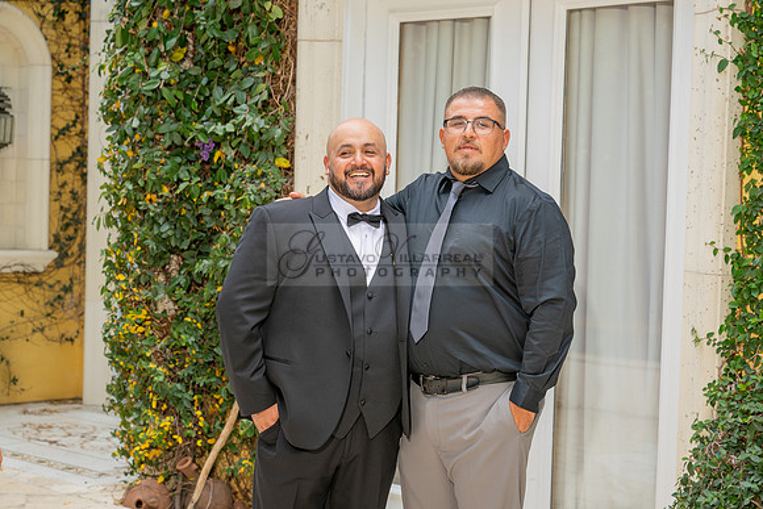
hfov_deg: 28.8
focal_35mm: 70
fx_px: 1484
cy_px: 254
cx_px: 382
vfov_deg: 19.5
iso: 200
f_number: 5
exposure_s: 1/200
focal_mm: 70
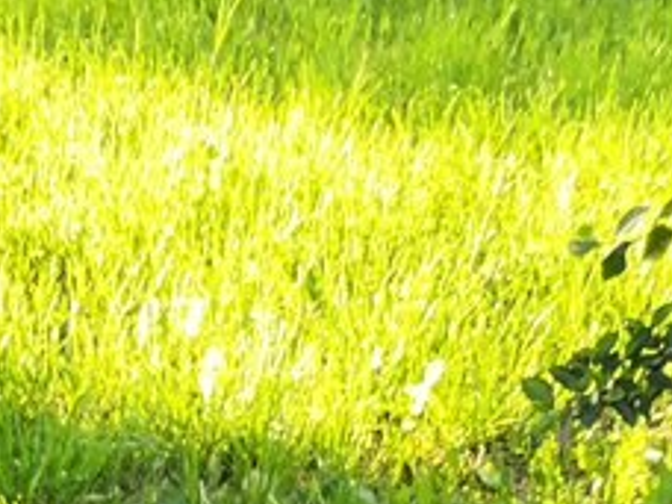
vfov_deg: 9.7
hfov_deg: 16.0
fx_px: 2349
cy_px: 1456
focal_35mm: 121
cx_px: 15
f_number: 1.8
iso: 100
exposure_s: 1/50
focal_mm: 3.95
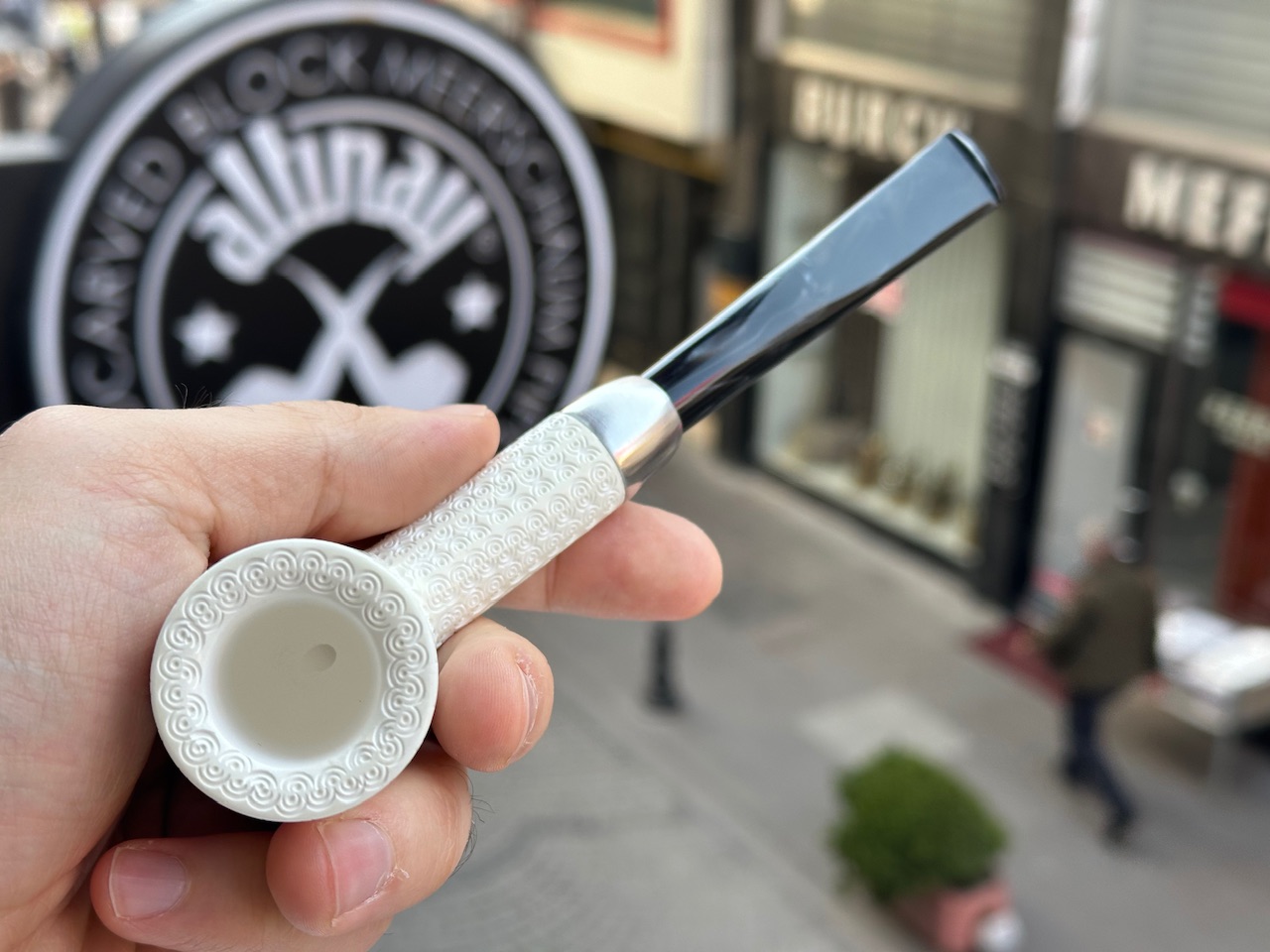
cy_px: 476
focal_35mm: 48
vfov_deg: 30.3
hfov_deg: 39.7
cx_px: 635
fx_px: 1761
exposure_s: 1/471
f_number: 1.78
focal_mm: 6.86
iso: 64
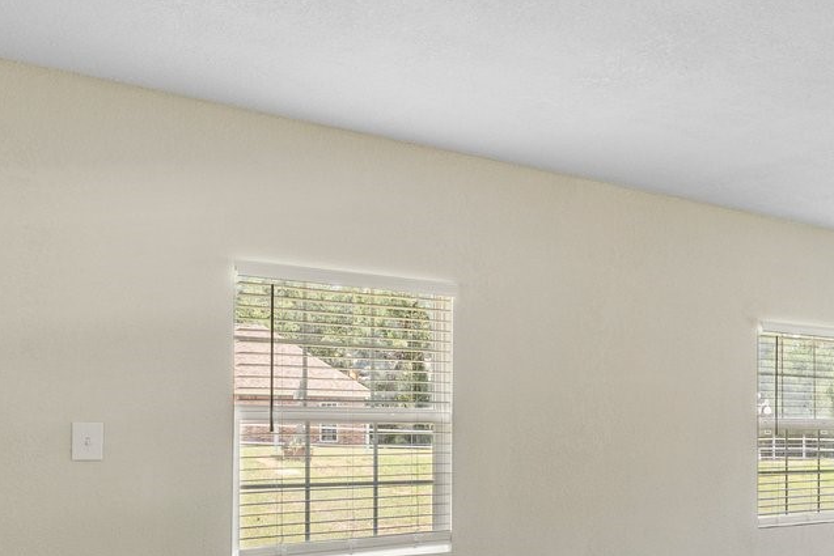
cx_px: 834
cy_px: 447
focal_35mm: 45
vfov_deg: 29.2
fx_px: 1043
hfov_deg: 38.7
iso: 500
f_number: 9
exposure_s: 1/1.67
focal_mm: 14
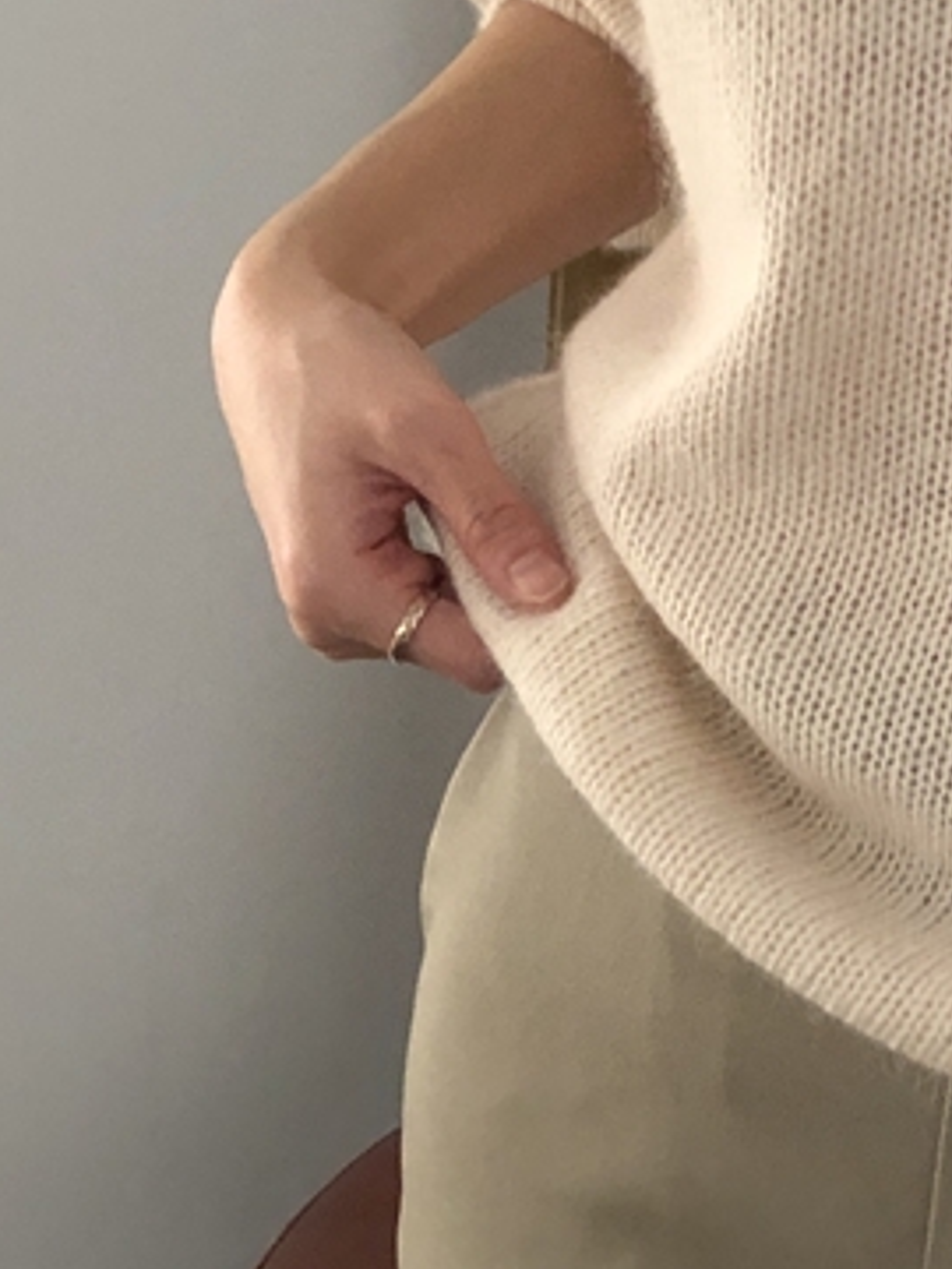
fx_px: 3044
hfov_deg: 17.0
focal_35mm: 83
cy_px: 636
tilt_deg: -18.5
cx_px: 1139
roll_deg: -6.9
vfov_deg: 23.6
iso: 64
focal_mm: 3.99
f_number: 1.8
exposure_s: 1/15
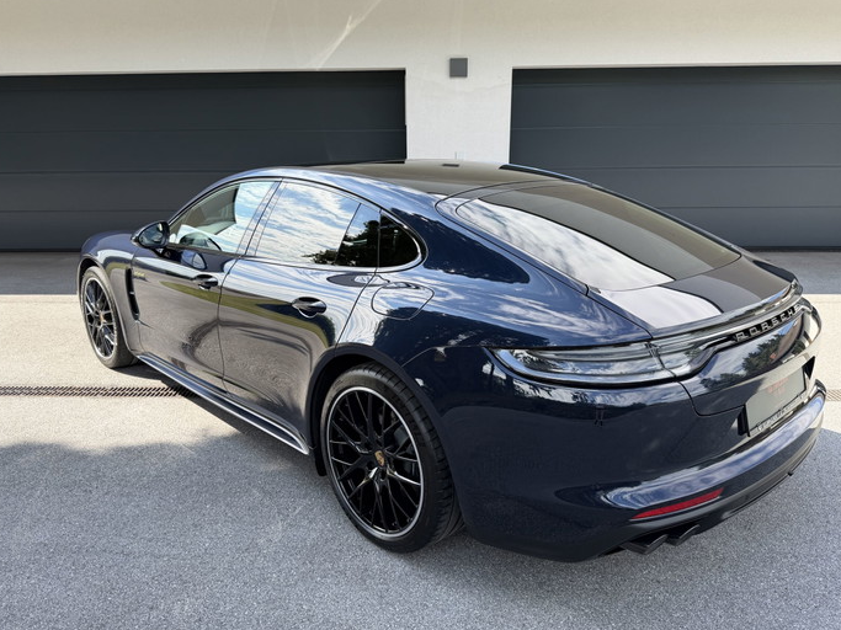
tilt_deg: -15.0
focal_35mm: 27
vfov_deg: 51.3
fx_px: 656
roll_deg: +0.7
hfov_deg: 65.3
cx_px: 415
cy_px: 309
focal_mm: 6.76
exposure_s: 1/955
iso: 80
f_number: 1.78
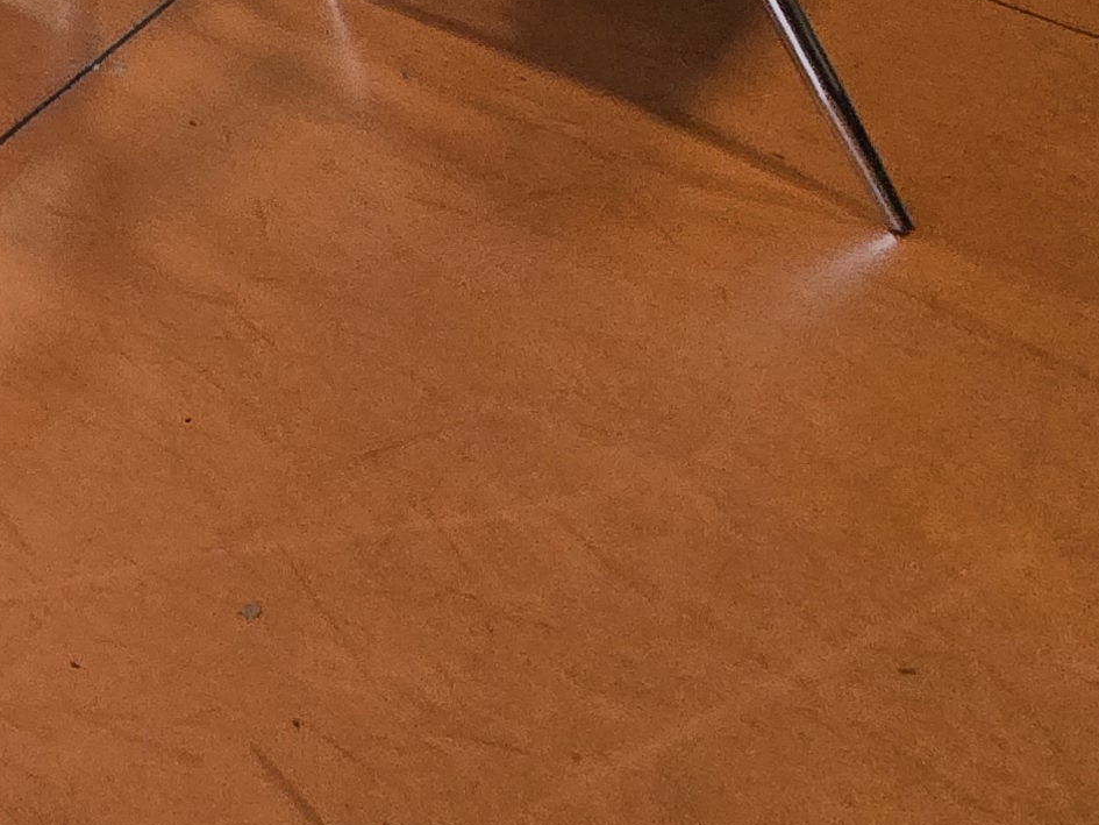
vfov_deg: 17.8
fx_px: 1746
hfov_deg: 24.2
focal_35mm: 55
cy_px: -859
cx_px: -688
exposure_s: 1/60
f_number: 2.2
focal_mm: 1.7
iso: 250
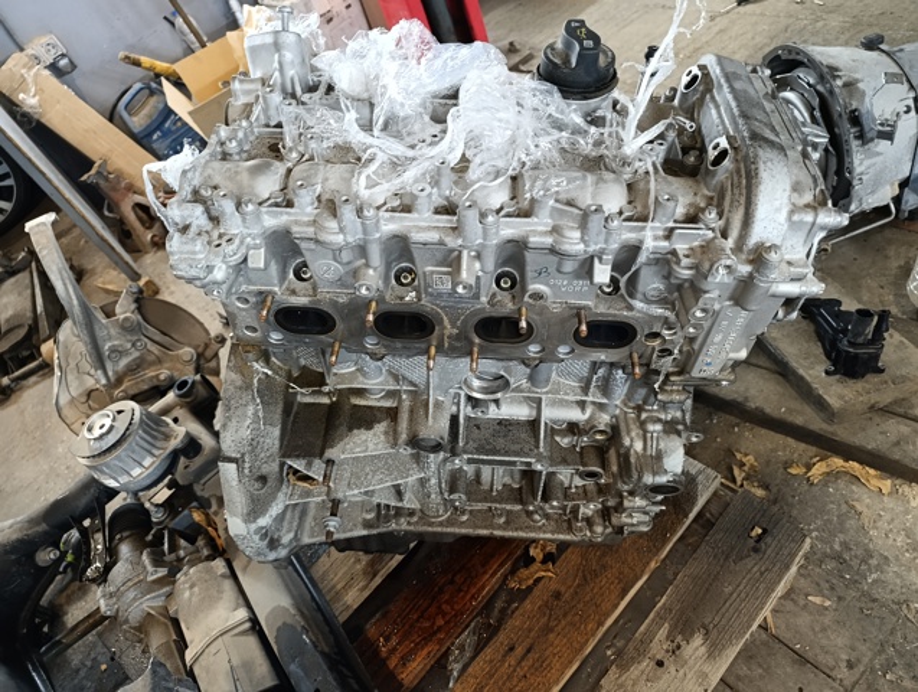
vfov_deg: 59.0
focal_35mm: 23
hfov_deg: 73.8
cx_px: 459
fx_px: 611
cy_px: 346
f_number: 1.7
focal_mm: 6.11
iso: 1250
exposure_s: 1/33.3
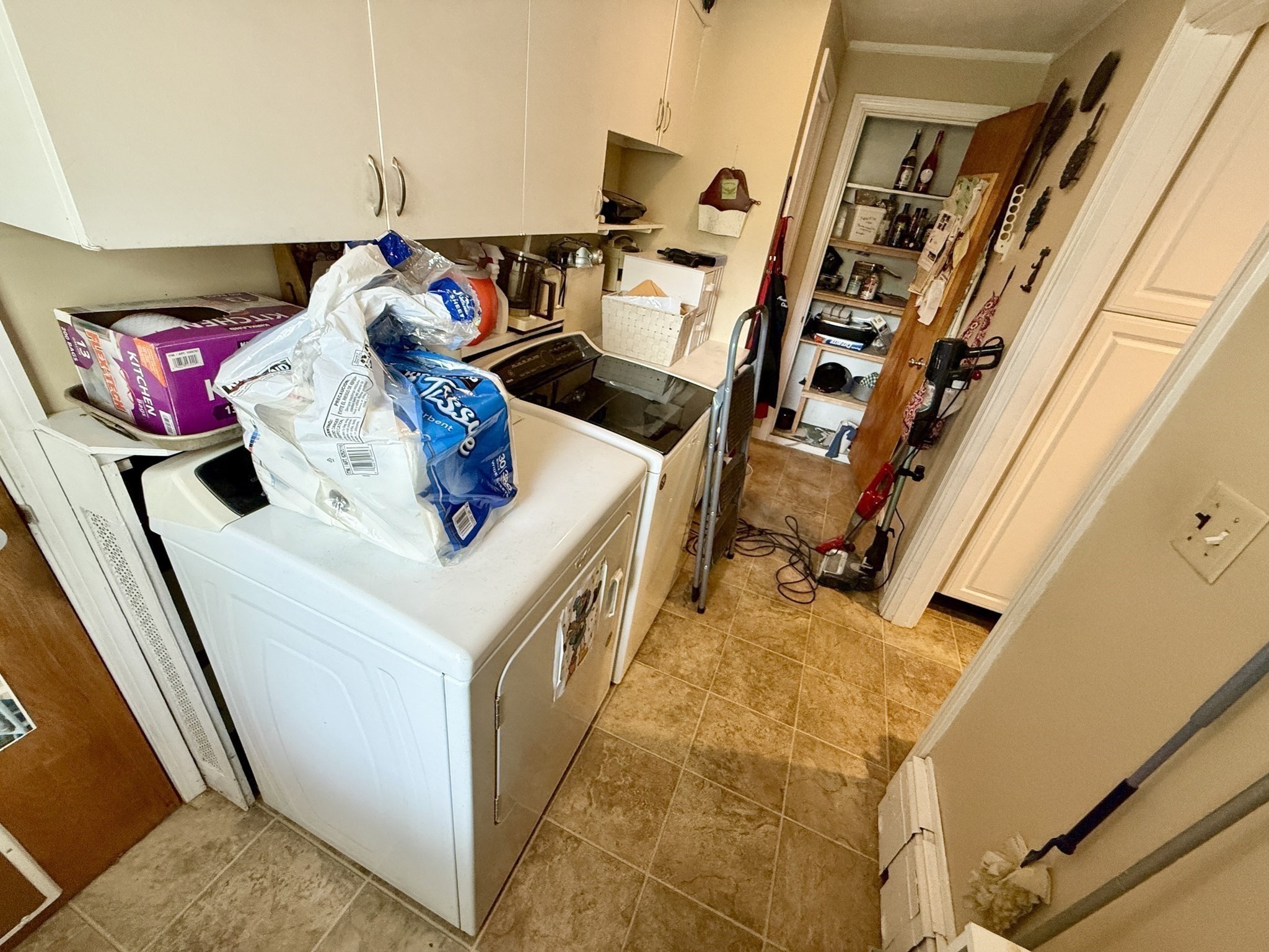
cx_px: 634
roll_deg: -9.1
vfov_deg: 85.7
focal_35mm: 14
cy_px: 476
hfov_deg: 102.1
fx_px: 513
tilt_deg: -28.7
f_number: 2.2
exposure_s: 1/60
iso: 400
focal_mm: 2.22
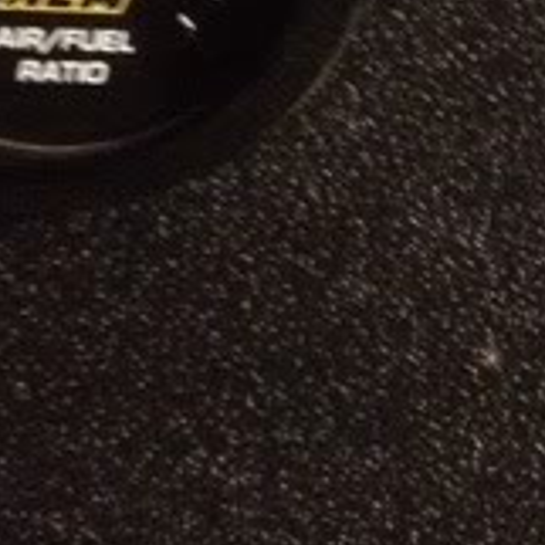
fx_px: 2191
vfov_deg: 13.4
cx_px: 528
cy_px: -247
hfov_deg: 14.0
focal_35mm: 123
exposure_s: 1/15
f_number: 2.4
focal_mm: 4.3
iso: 800
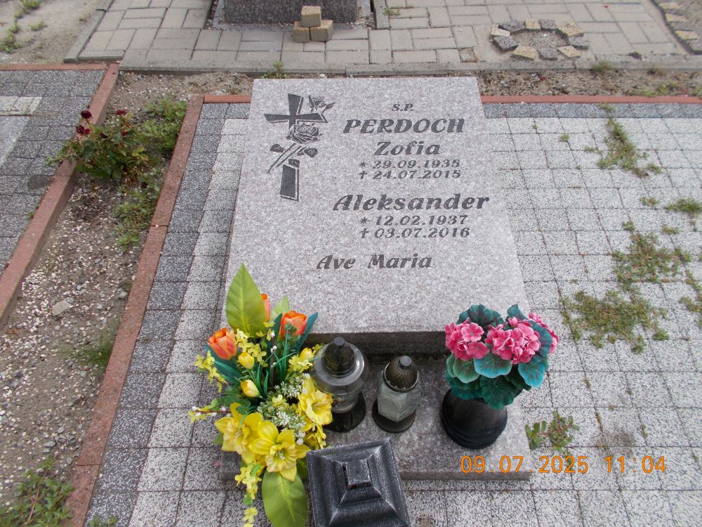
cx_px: 351
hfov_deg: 67.3
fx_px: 527
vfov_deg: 53.1
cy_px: 264
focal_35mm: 26
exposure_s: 1/1000
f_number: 3.2
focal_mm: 4.6
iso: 80
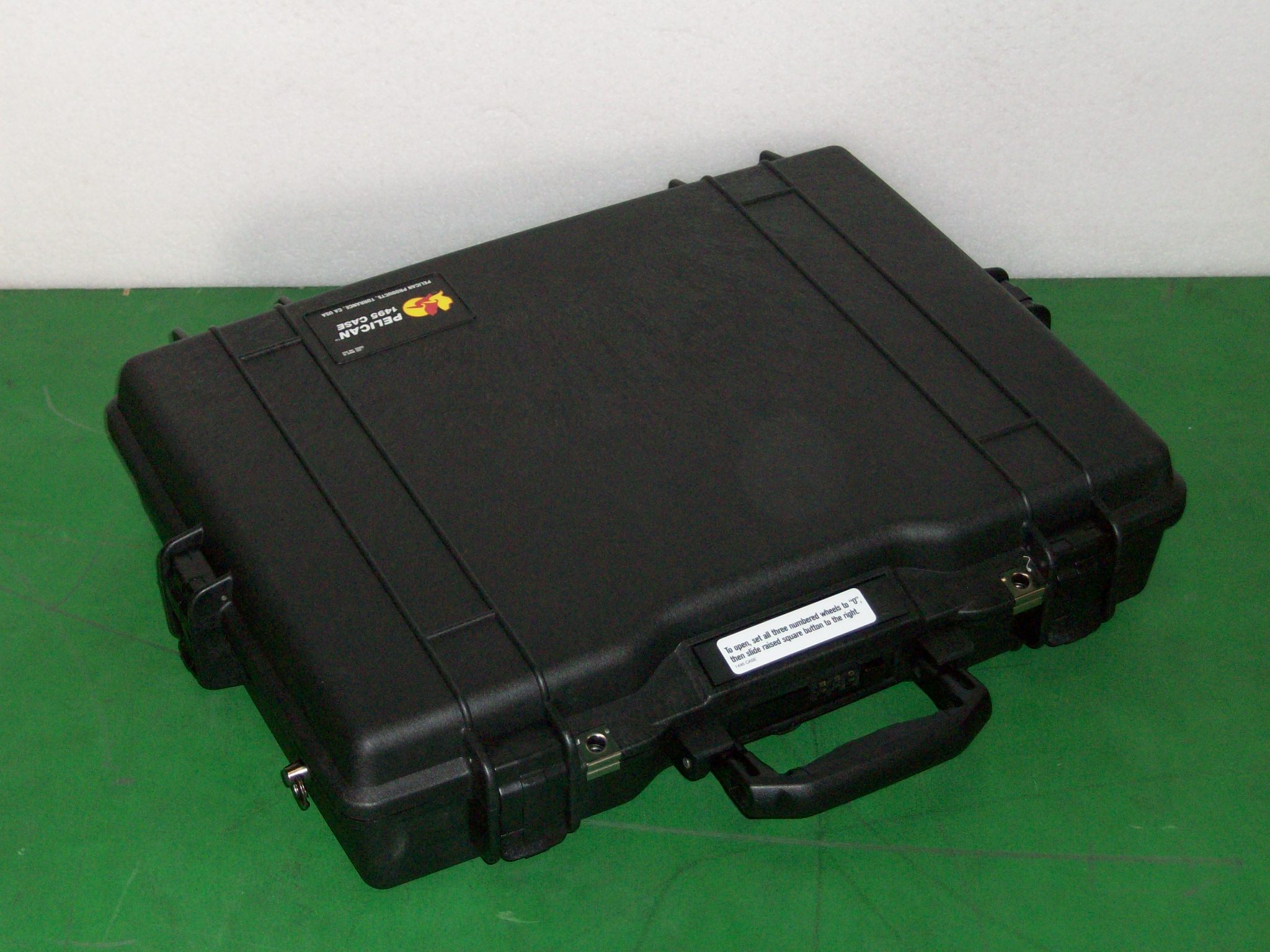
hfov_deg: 29.4
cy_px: 476
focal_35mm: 66
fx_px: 2421
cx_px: 635
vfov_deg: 22.3
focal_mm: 11
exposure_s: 1/76.6
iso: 160
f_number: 4.1
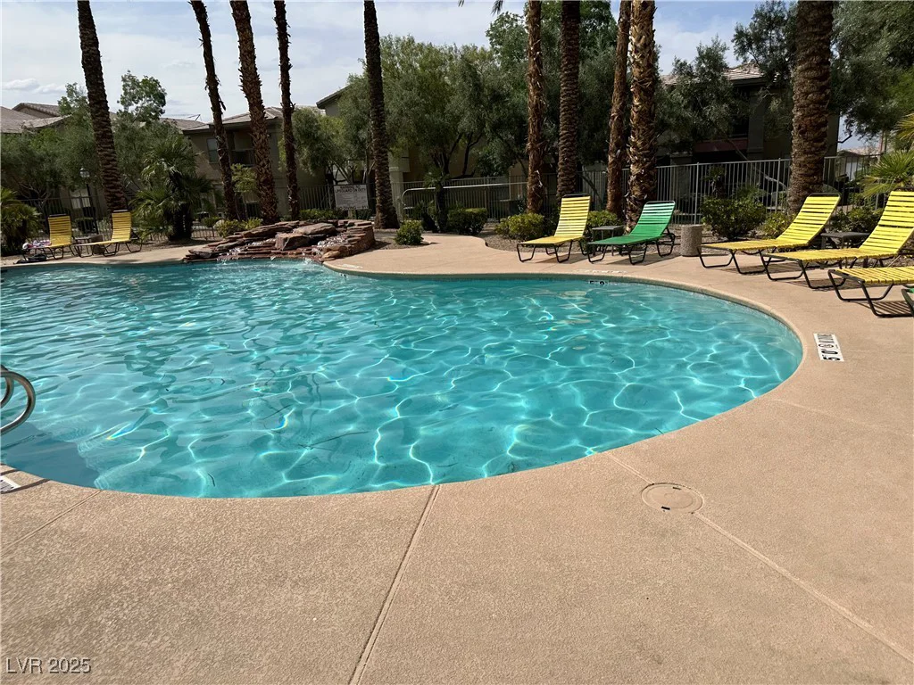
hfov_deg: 71.6
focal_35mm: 24
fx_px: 634
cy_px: 342
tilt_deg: -13.5
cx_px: 457
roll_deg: +3.0
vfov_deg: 56.8
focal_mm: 6.86
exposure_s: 1/9709
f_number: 1.78
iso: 80
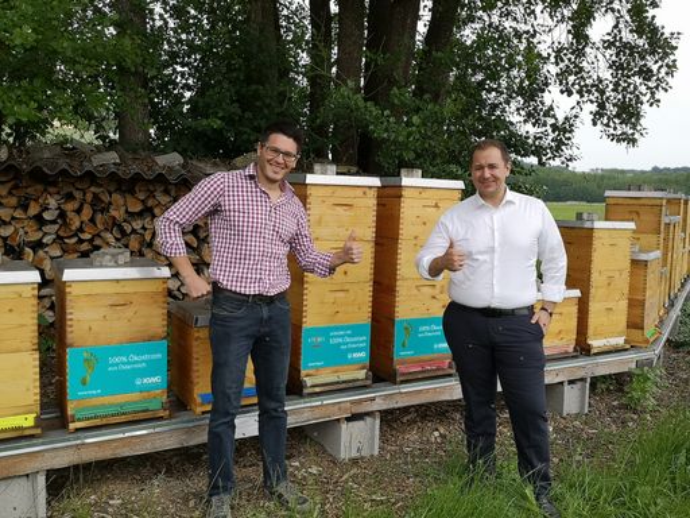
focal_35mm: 31
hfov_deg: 58.4
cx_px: 345
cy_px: 259
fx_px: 618
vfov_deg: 45.4
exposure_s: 1/1087
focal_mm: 3.95
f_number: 1.8
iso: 50
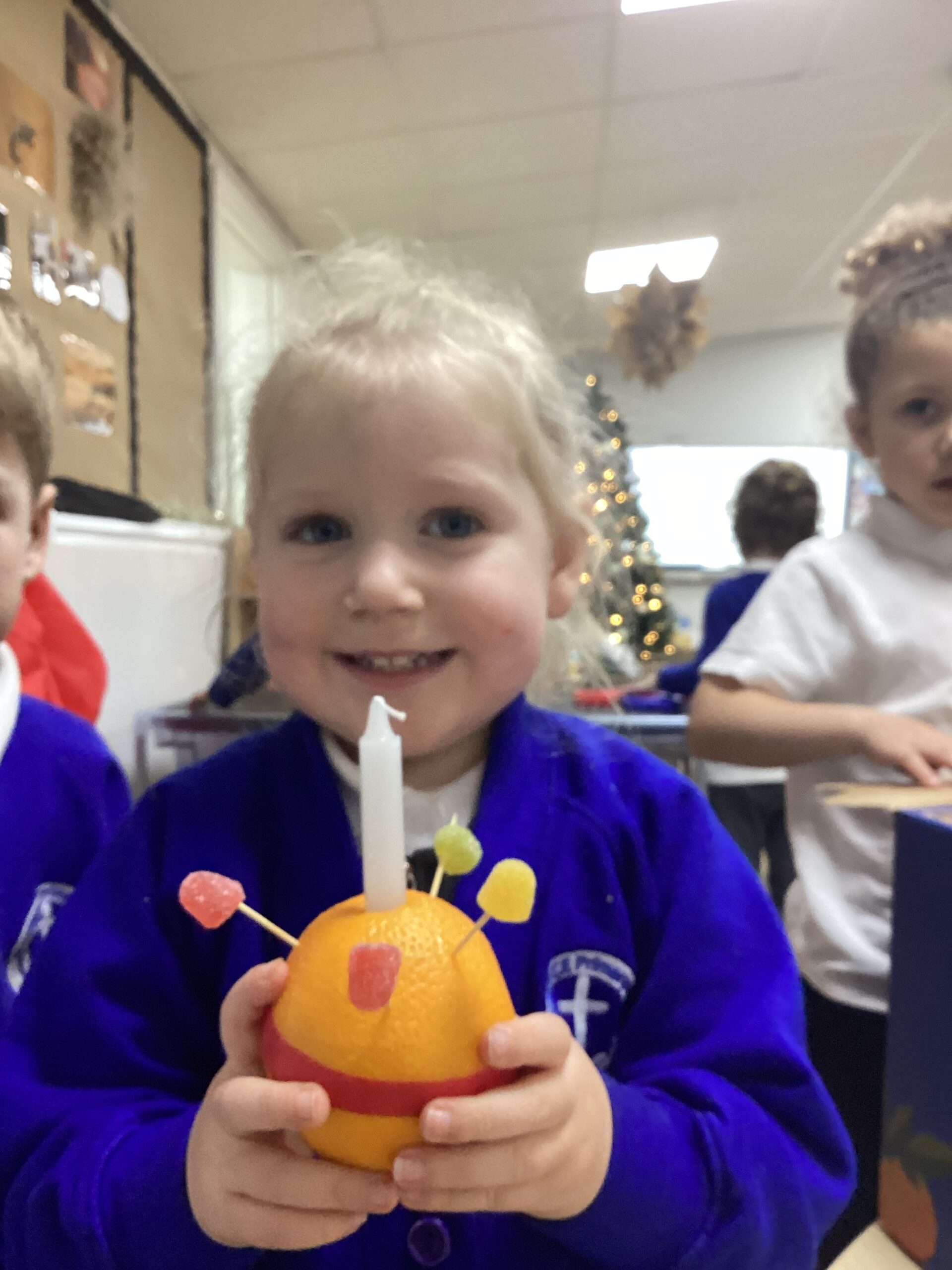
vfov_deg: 58.4
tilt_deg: -4.3
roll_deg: -0.5
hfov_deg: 45.4
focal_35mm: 31
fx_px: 1137
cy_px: 635
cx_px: 476
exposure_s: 1/50
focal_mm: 3.3
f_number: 2.4
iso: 200
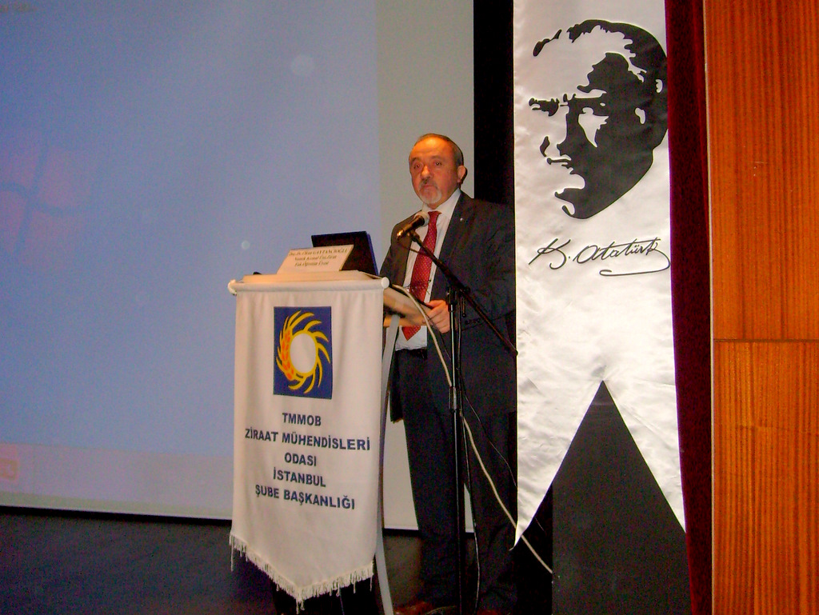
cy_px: 308
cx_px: 410
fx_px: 828
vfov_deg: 40.7
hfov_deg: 52.6
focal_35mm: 35
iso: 100
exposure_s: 1/45
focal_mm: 5.8
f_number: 2.8
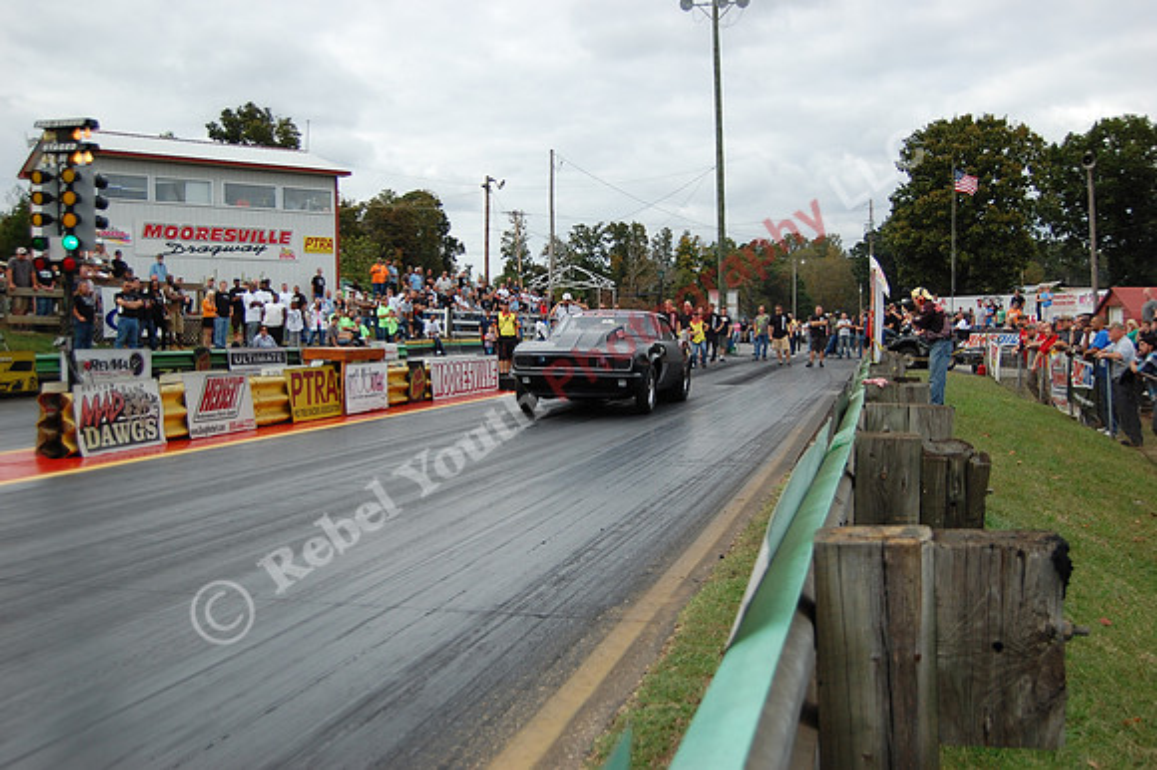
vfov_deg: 29.8
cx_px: 578
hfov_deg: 43.6
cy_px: 385
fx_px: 1445
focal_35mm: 45
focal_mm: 30
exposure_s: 1/1000
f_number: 4.2
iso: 250
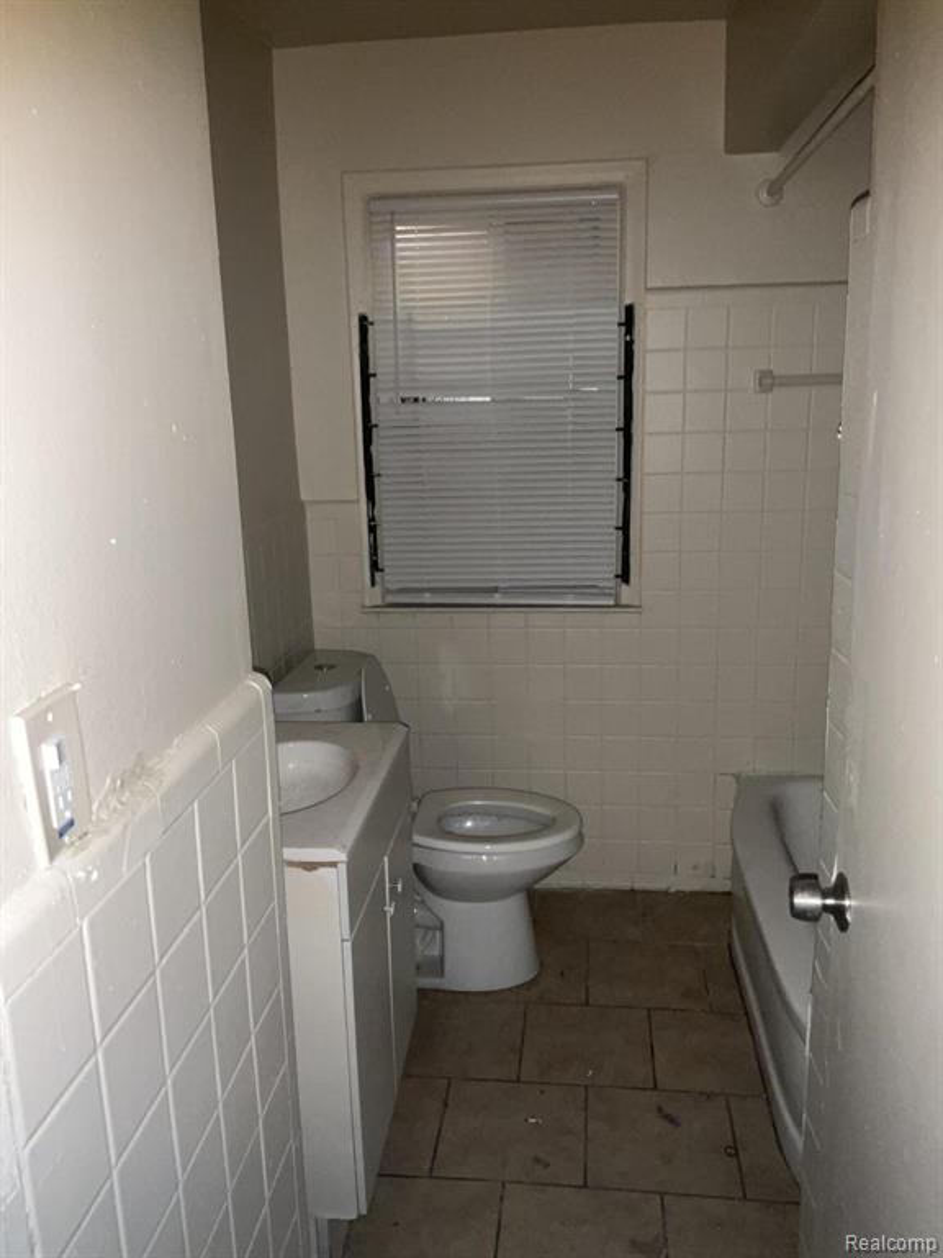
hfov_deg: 48.2
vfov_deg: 61.7
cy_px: 629
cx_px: 472
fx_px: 1053
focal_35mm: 29
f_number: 1.8
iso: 100
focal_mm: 3
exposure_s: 1/16
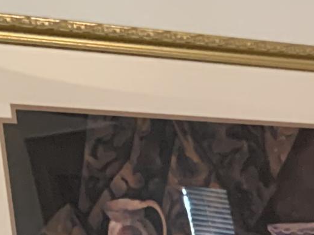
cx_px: 754
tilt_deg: -11.4
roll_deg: +0.6
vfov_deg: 8.6
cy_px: 630
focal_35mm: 151
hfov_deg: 11.0
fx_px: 1369
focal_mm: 4.25
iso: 320
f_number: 1.8
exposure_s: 1/40
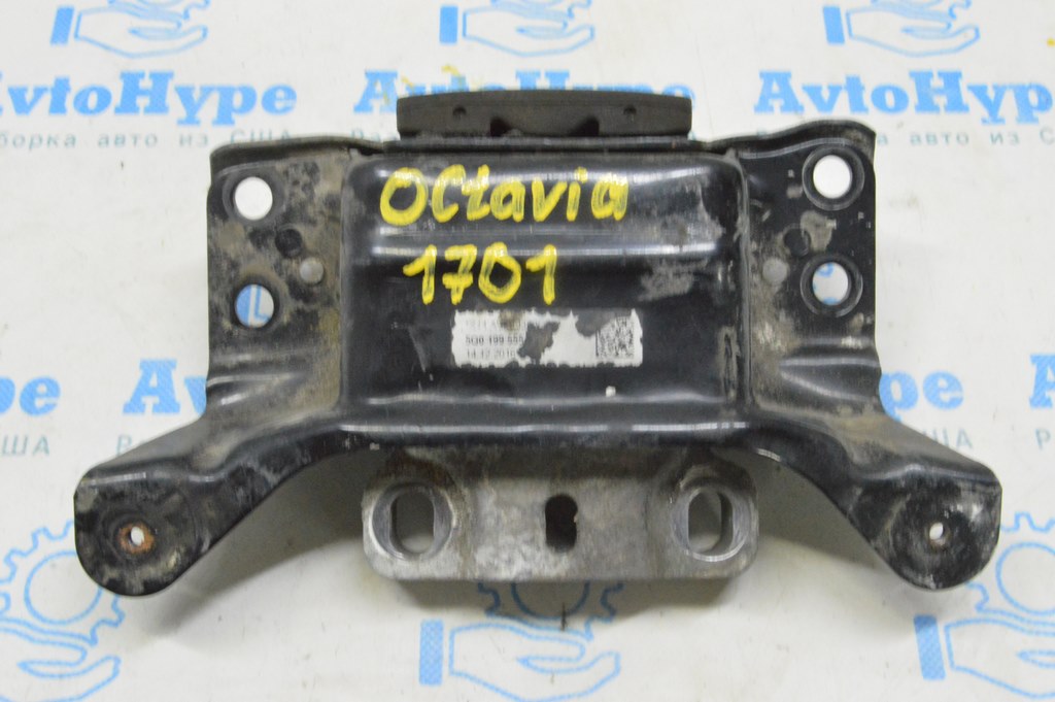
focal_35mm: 48
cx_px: 528
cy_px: 351
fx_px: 1406
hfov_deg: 41.1
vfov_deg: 28.0
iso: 6400
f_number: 20
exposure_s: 1/15
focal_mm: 32
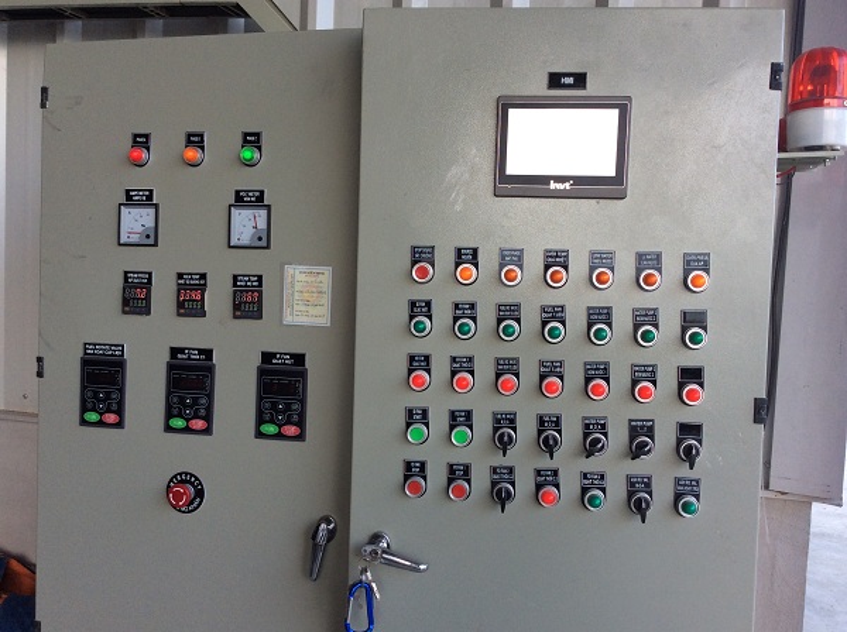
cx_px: 424
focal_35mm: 33
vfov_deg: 42.8
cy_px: 316
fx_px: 806
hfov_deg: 55.4
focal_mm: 3.3
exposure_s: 1/120
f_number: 2.4
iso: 50
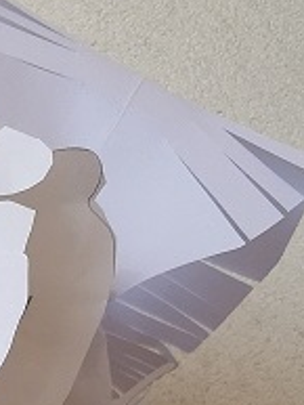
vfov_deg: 12.4
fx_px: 1626
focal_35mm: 139
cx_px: -254
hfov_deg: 10.1
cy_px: 837
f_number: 1.8
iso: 50
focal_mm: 3.95
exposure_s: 1/590
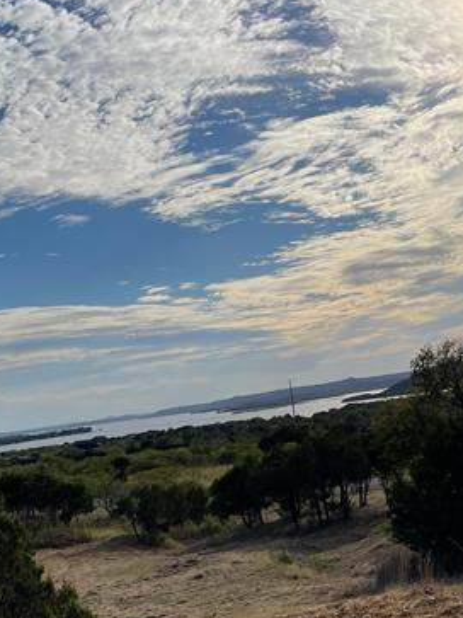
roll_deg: +7.4
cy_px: 497
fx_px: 981
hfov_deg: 26.5
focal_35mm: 55
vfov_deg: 33.9
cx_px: 233
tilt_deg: -5.0
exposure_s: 1/10989
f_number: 1.6
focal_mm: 5.1
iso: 32
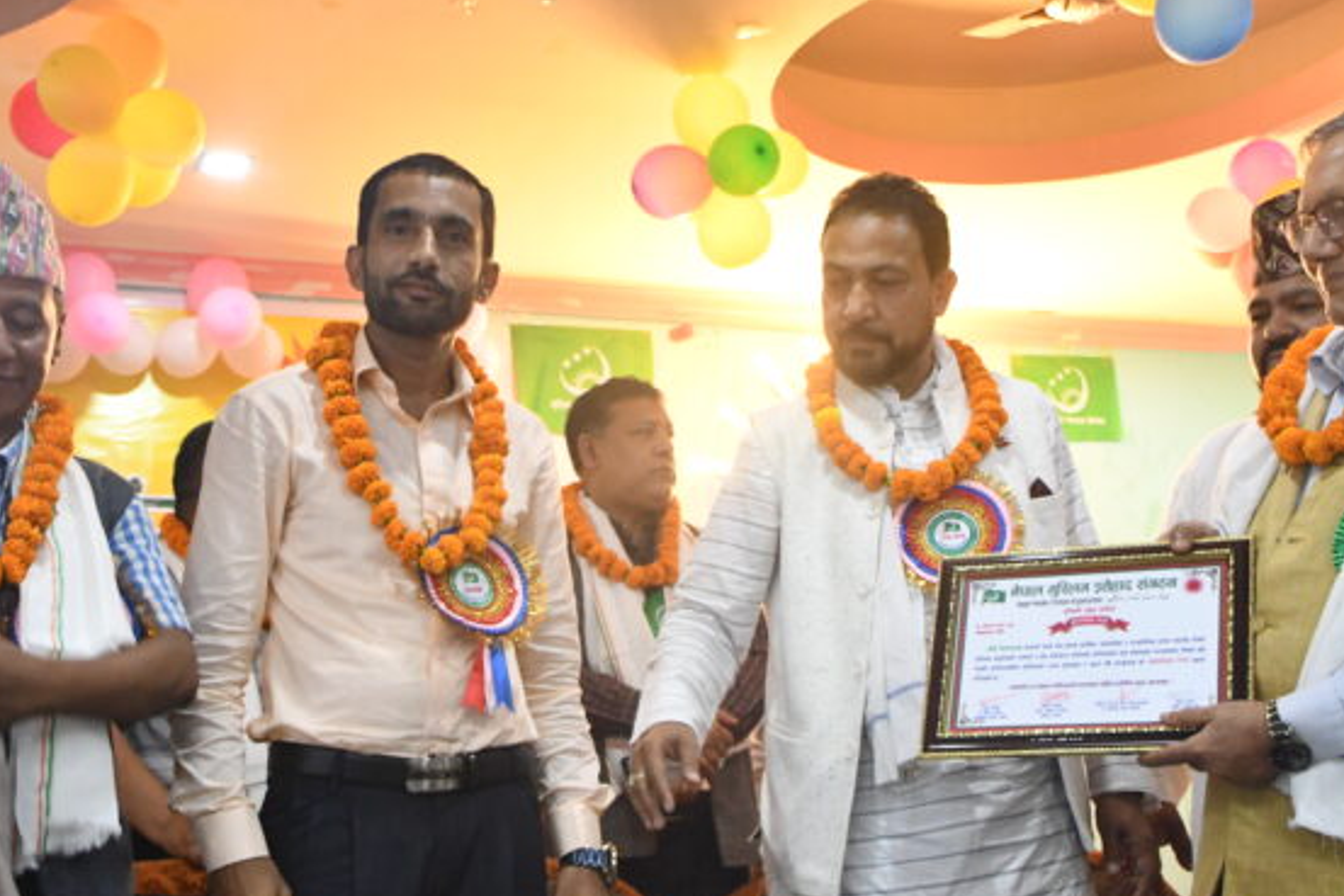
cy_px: 583
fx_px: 1867
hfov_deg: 39.5
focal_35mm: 50
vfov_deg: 26.9
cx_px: 595
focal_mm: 24
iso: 3600
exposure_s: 1/60
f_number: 3.8
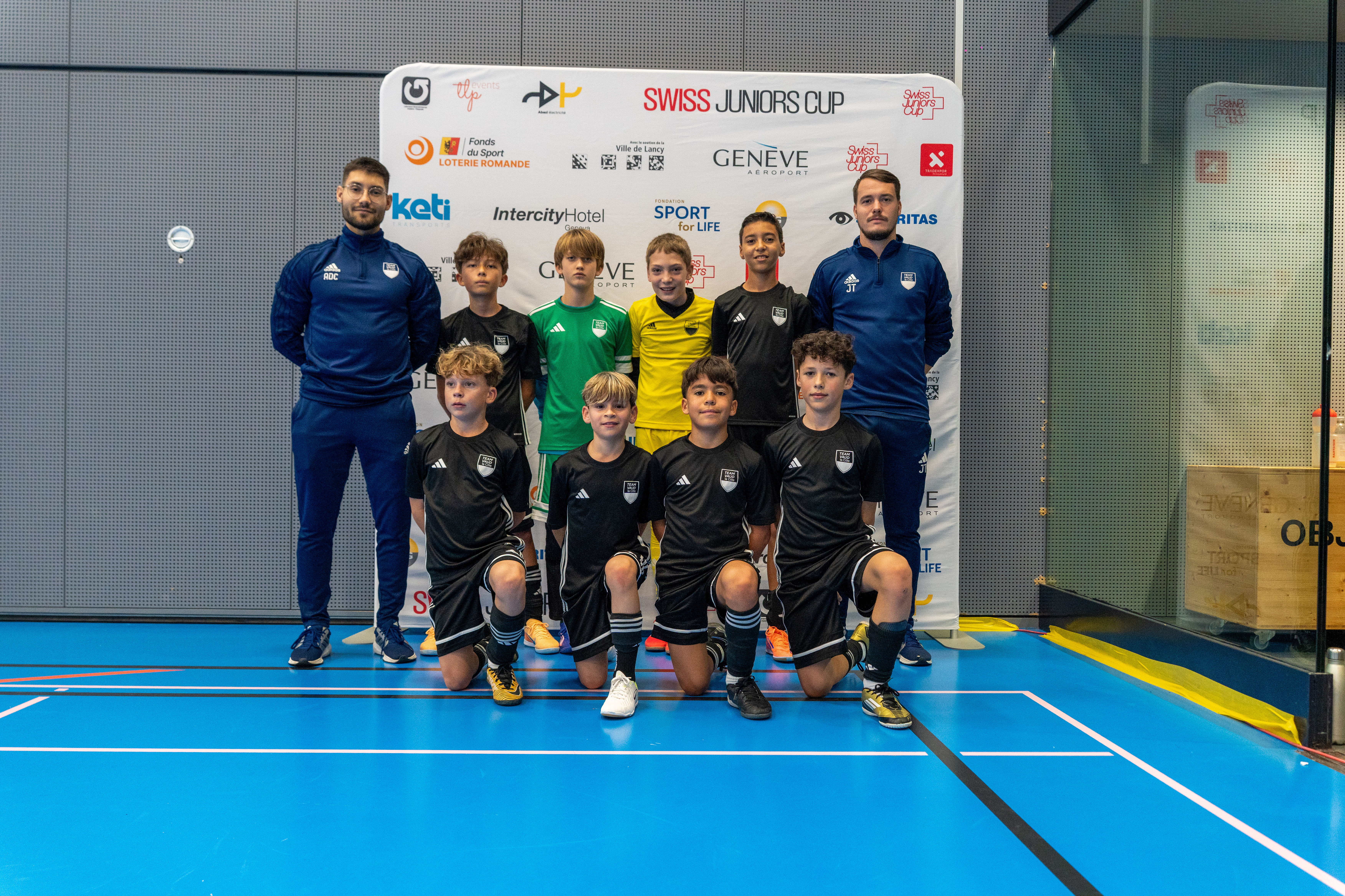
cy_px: 448
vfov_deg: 42.0
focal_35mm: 31
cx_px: 672
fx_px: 1169
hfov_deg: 59.8
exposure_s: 1/125
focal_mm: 31.3
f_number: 5
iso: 2500
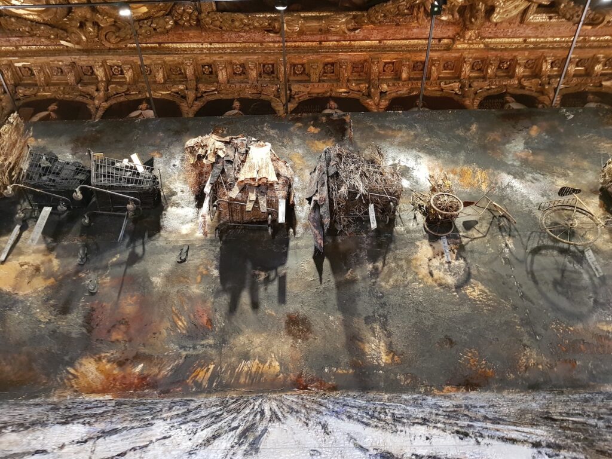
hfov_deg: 67.3
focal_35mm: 26
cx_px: 306
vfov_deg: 53.1
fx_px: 460
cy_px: 230
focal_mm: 4.2
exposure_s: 1/10
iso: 250
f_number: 1.7
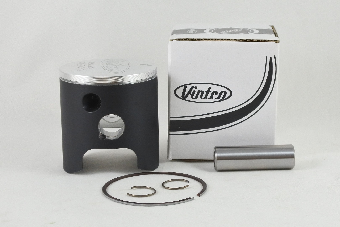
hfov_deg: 38.9
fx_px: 482
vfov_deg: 26.5
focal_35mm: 51
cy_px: 114
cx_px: 170
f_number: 4.5
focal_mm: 18.9
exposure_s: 1/125
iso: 500
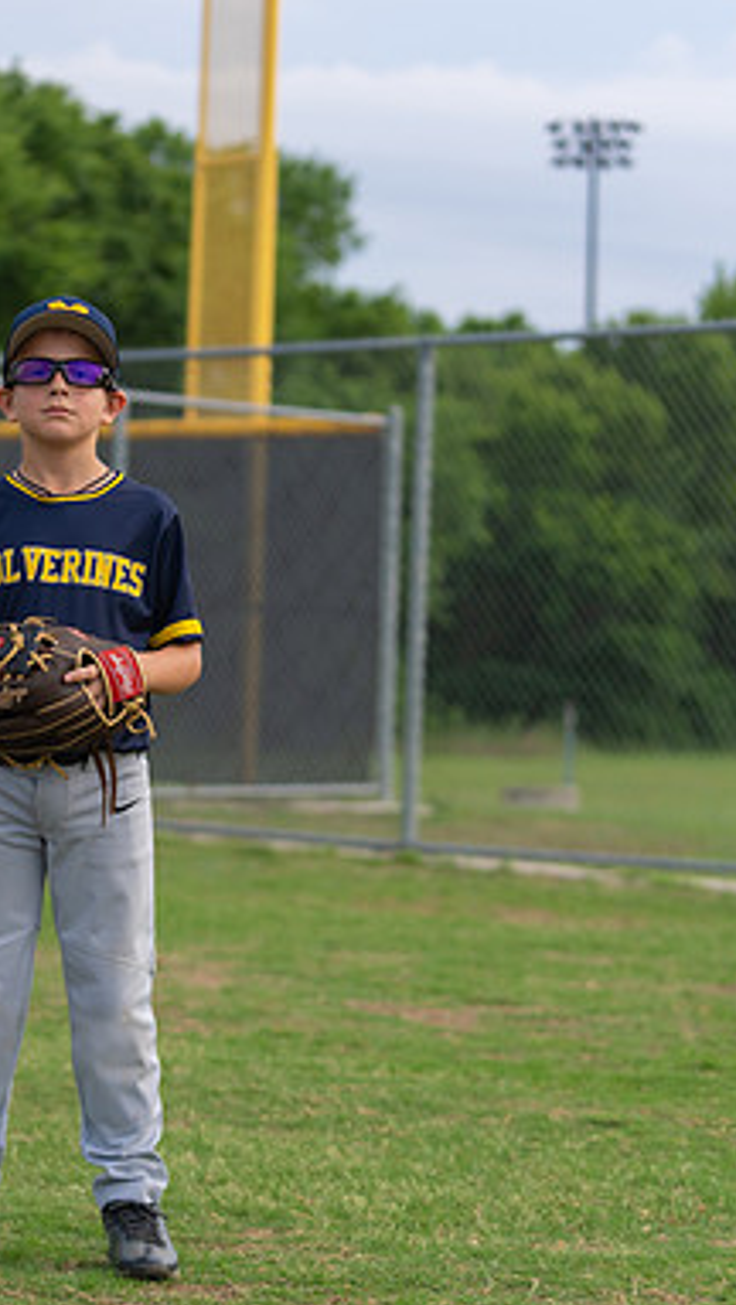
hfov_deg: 10.9
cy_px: 656
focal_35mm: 111
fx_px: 3843
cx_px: 48
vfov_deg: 19.3
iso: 250
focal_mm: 70
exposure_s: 1/320
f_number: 2.8
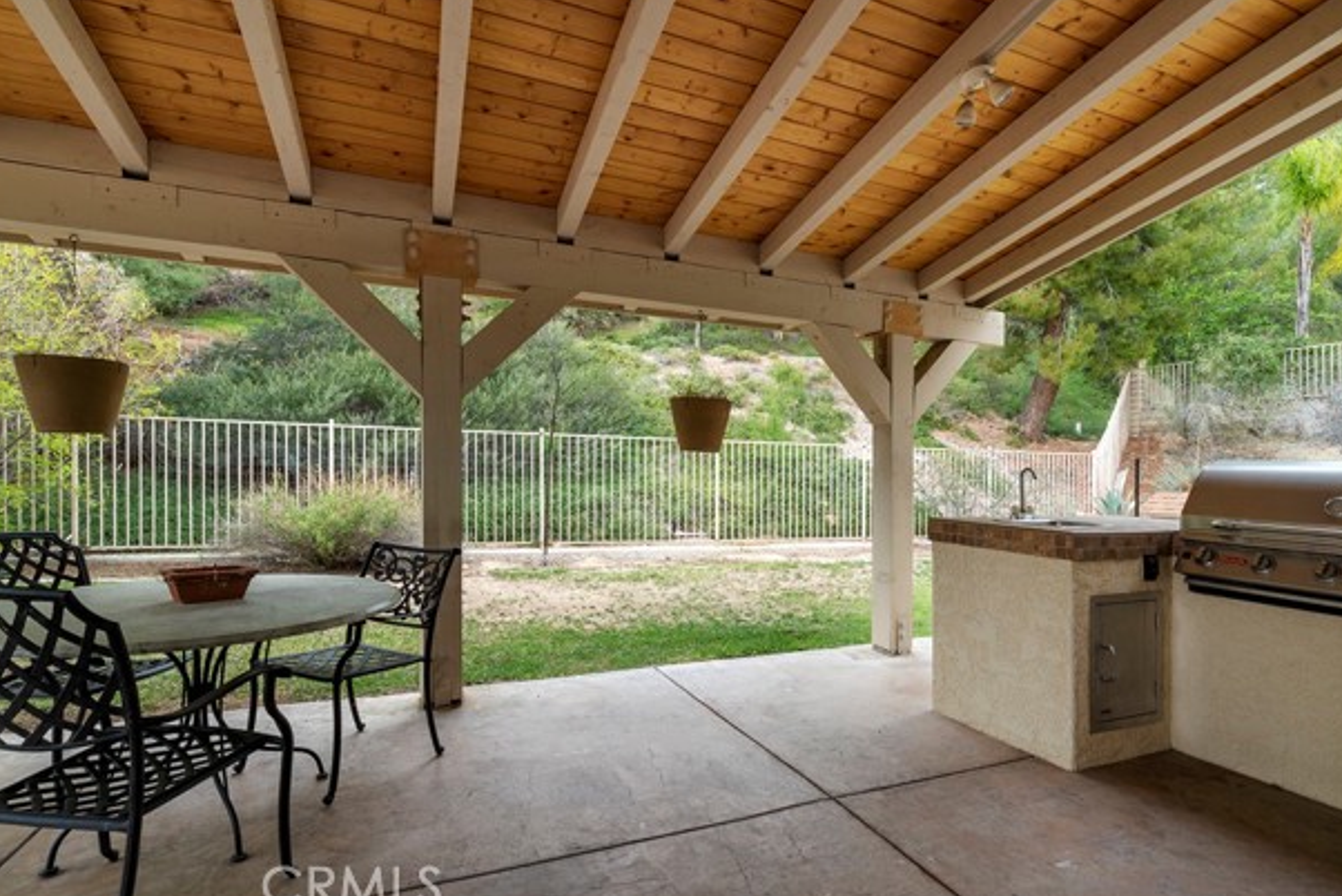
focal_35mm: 17
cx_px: 691
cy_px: 442
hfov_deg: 93.2
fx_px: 634
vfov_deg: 70.5
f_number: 11
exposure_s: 1/25
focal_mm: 16
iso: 250
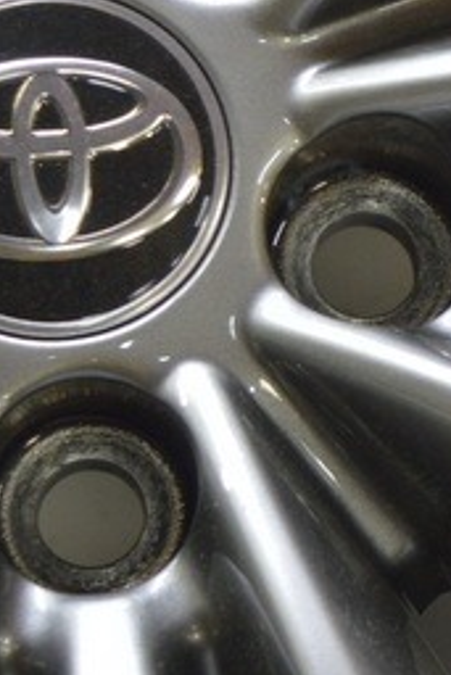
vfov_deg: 8.2
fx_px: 4729
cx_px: 797
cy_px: 334
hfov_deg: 5.4
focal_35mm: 252
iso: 400
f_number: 5.6
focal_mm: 42
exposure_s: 1/20
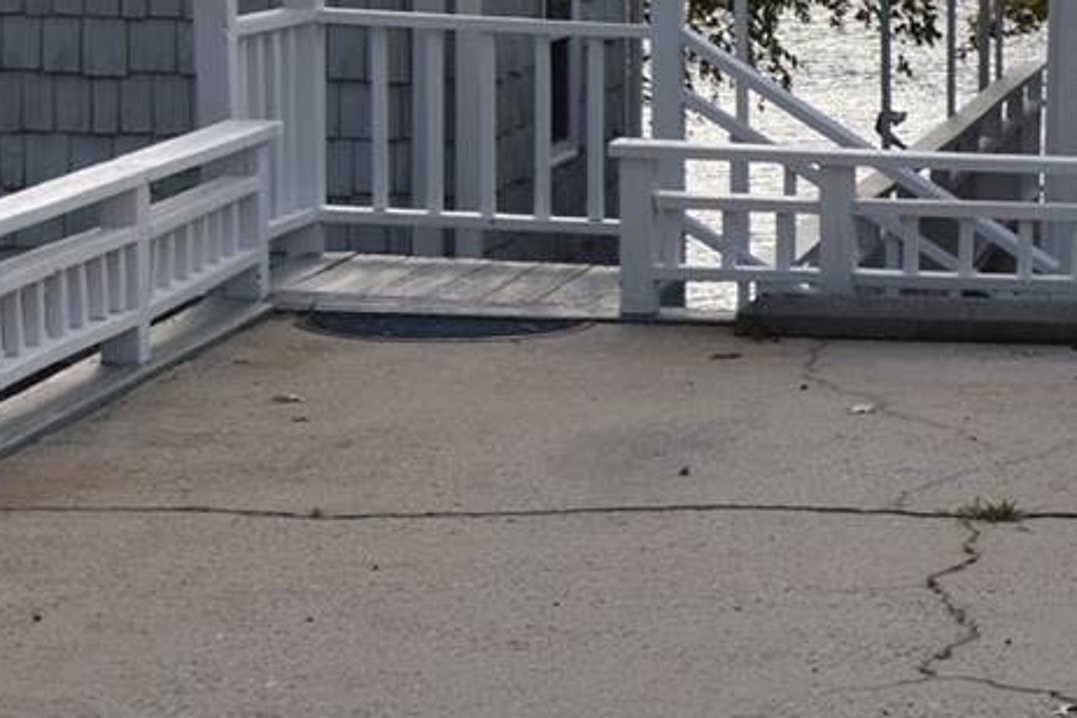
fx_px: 3979
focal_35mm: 133
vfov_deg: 10.3
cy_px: 276
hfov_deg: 13.1
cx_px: 2245
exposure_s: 1/250
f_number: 8
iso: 140
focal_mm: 20
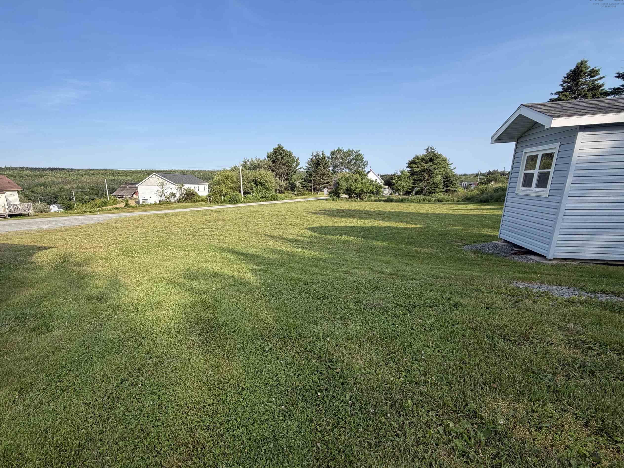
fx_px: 306
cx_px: 253
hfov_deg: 90.0
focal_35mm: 17
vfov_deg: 74.3
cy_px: 267
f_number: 2.2
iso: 32
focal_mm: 2.22
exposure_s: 1/770
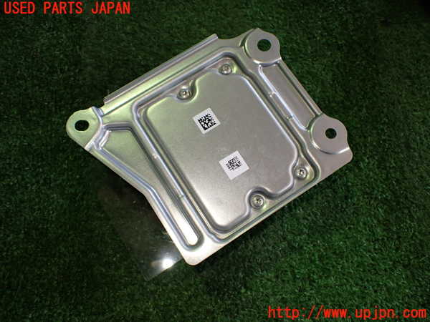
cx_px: 215
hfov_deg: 60.0
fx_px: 373
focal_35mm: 30
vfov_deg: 46.8
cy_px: 161
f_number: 2.3
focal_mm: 5.4
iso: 250
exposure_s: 1/125
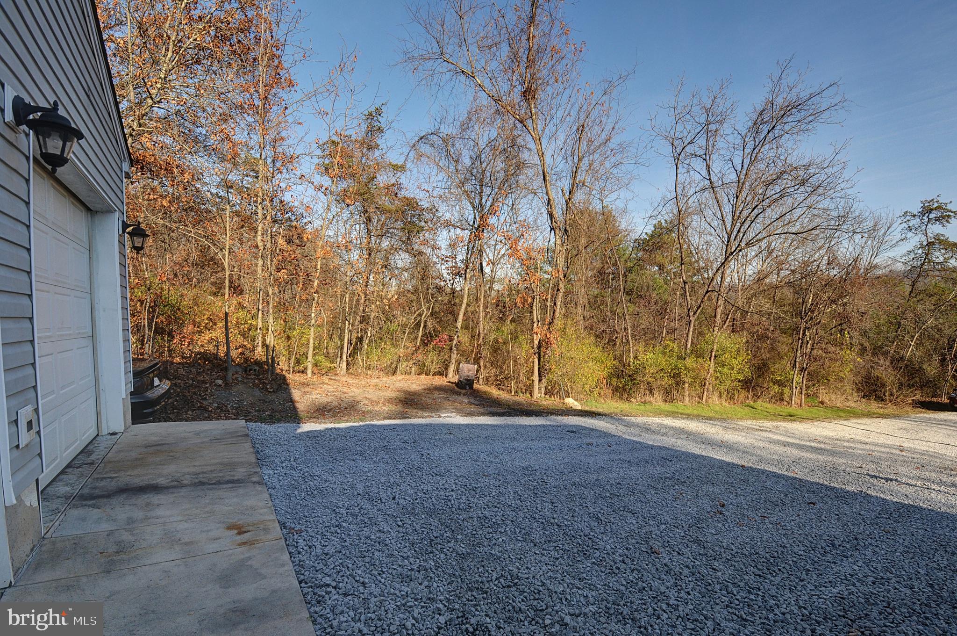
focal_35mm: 36
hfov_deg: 53.2
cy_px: 318
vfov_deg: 36.8
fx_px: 956
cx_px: 478
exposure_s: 1/500
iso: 400
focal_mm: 24
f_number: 10
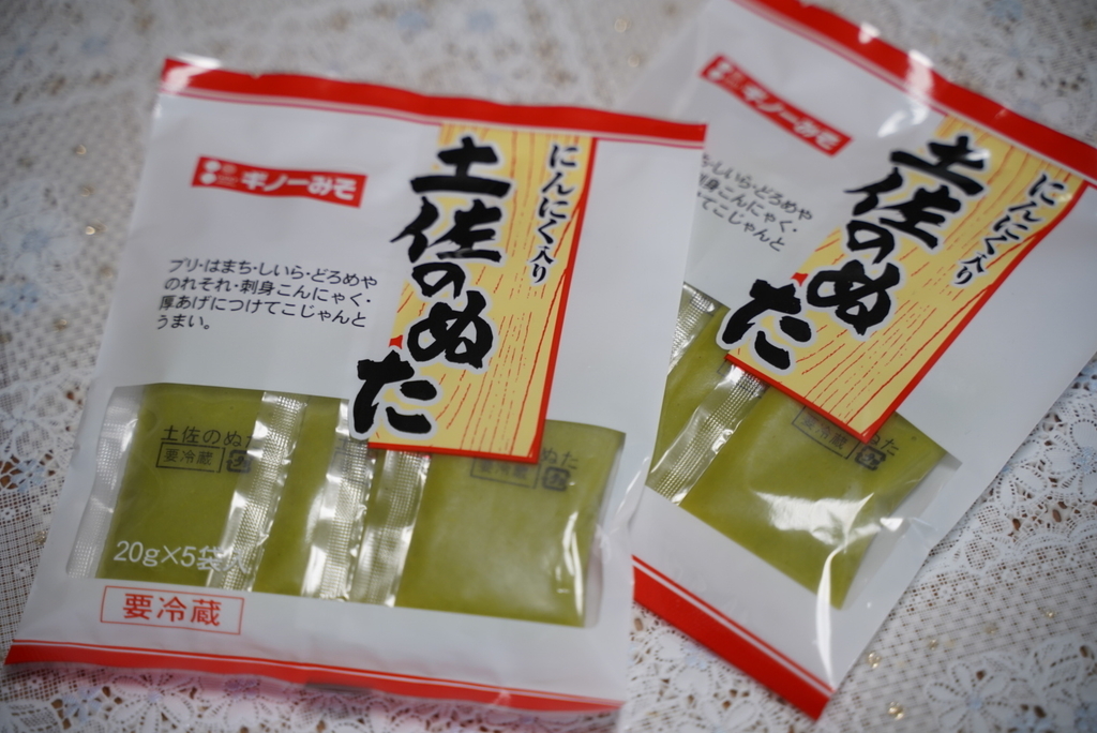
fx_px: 2287
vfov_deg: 18.2
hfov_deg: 27.0
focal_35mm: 75
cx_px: 548
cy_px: 366
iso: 400
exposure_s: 1/160
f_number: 2.8
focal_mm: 75
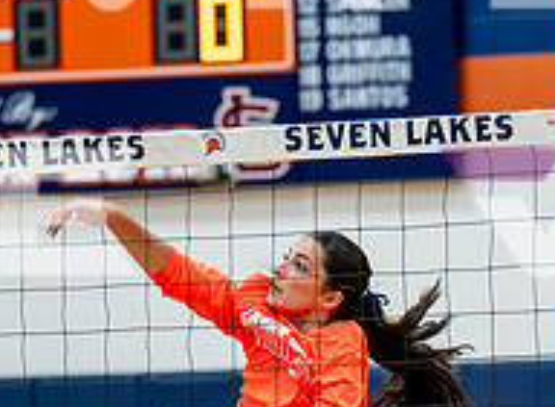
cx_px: 359
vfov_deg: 4.1
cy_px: 551
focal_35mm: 357
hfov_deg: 5.6
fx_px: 5681
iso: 2500
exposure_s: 1/800
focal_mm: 110
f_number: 2.8
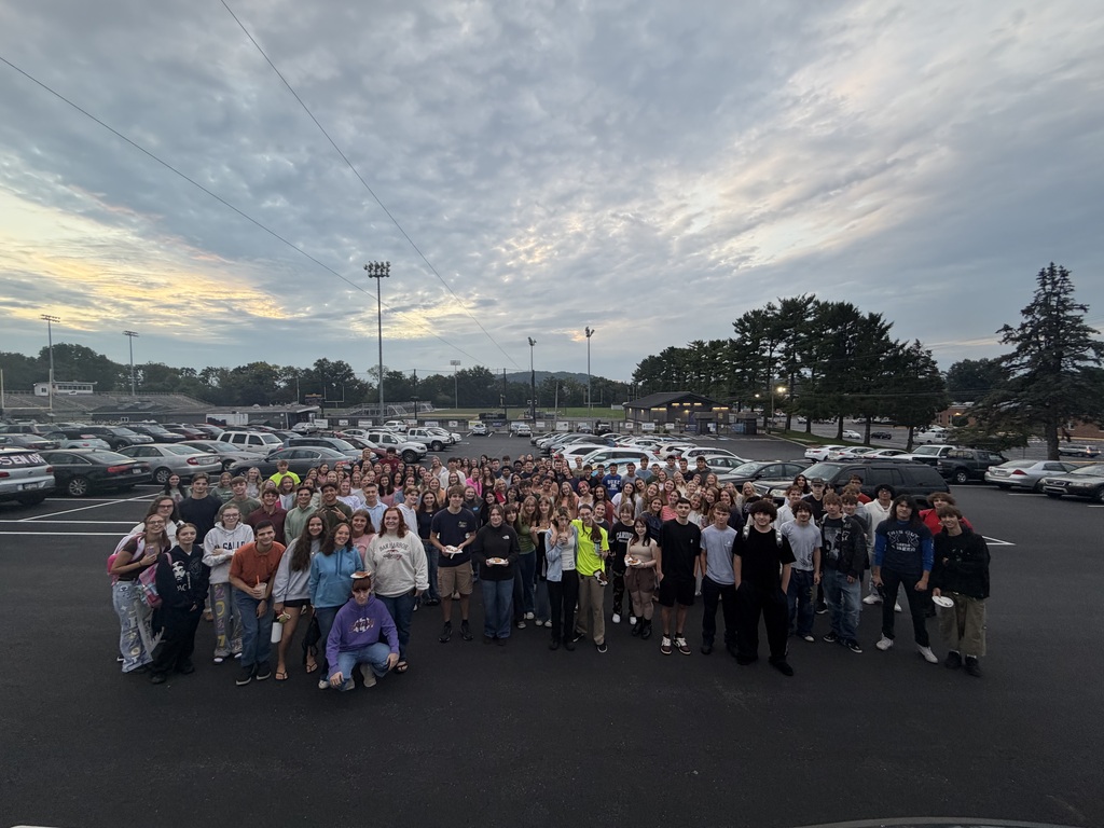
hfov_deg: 102.1
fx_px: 446
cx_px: 552
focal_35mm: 14
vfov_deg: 85.7
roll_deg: +0.9
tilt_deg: -3.5
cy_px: 414
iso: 160
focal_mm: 2.22
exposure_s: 1/121
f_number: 2.2
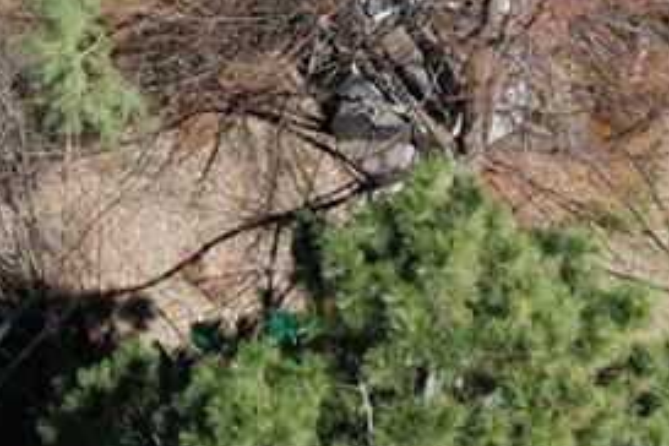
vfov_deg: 9.4
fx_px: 2397
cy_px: -640
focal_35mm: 129
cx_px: 179
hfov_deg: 15.8
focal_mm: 8.38
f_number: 2.8
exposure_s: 1/2000
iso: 140
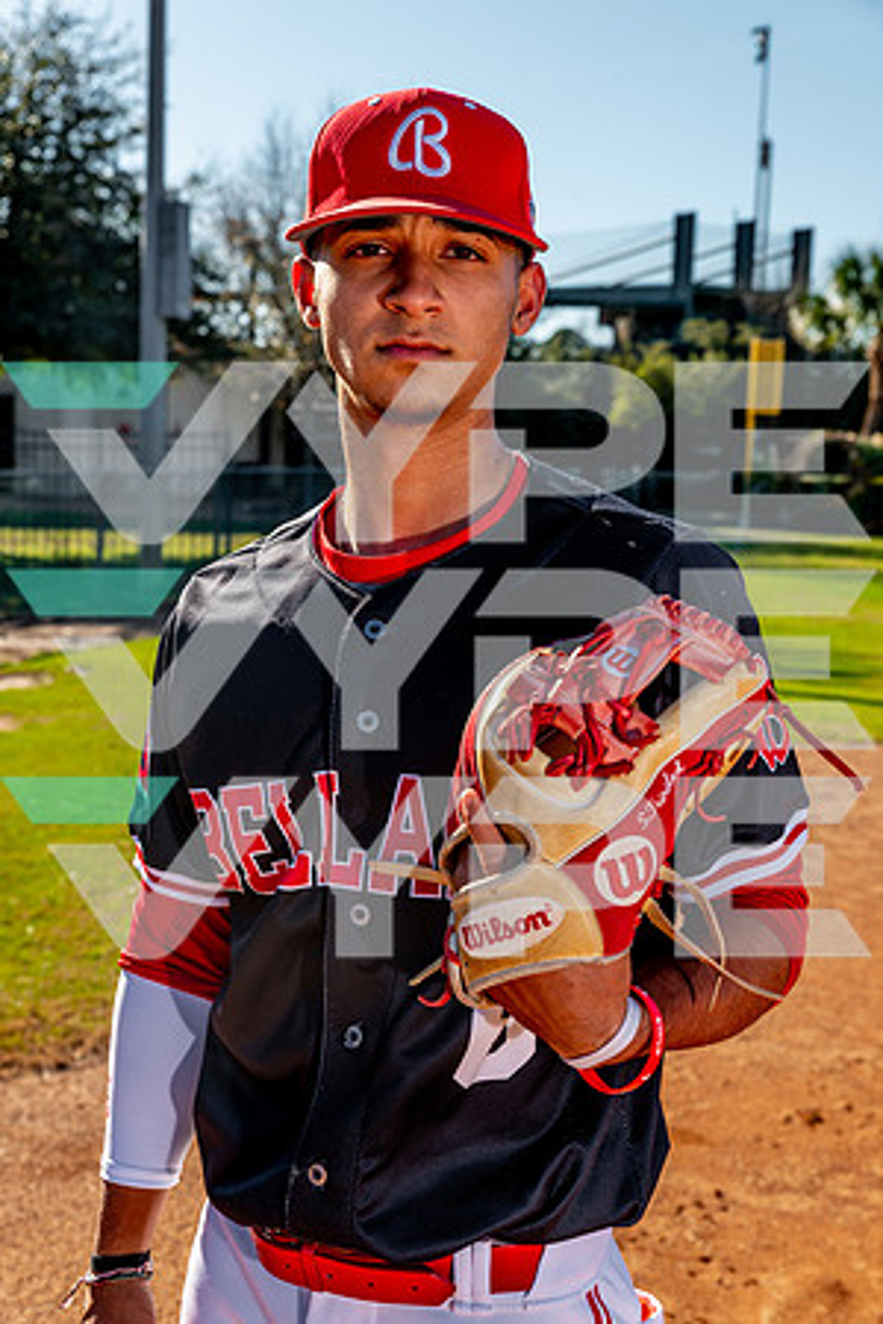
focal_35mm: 50
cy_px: 662
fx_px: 1839
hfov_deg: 27.0
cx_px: 442
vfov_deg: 39.6
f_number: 6.3
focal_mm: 50
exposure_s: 1/320
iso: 100
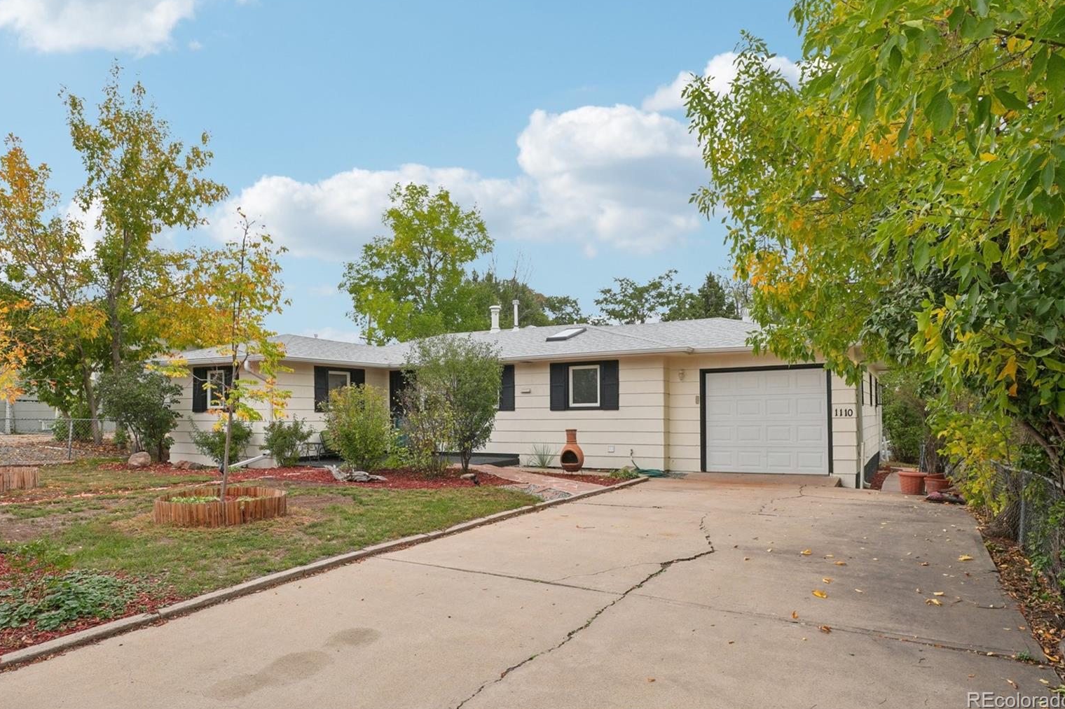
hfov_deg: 82.5
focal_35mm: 21
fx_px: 607
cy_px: 342
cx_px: 520
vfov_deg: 60.6
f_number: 8
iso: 100
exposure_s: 1/250
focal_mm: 13
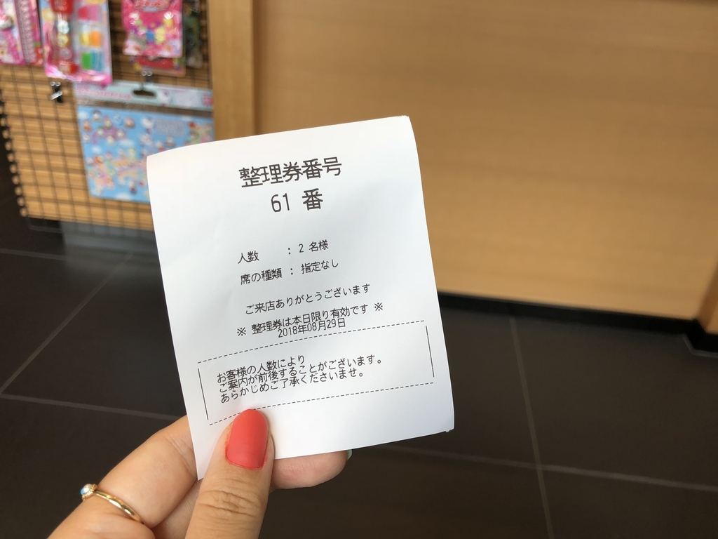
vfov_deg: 49.7
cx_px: 359
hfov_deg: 63.4
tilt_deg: -31.1
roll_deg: -3.3
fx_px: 581
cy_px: 270
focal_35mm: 28
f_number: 1.8
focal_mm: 4
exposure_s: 1/147
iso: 20
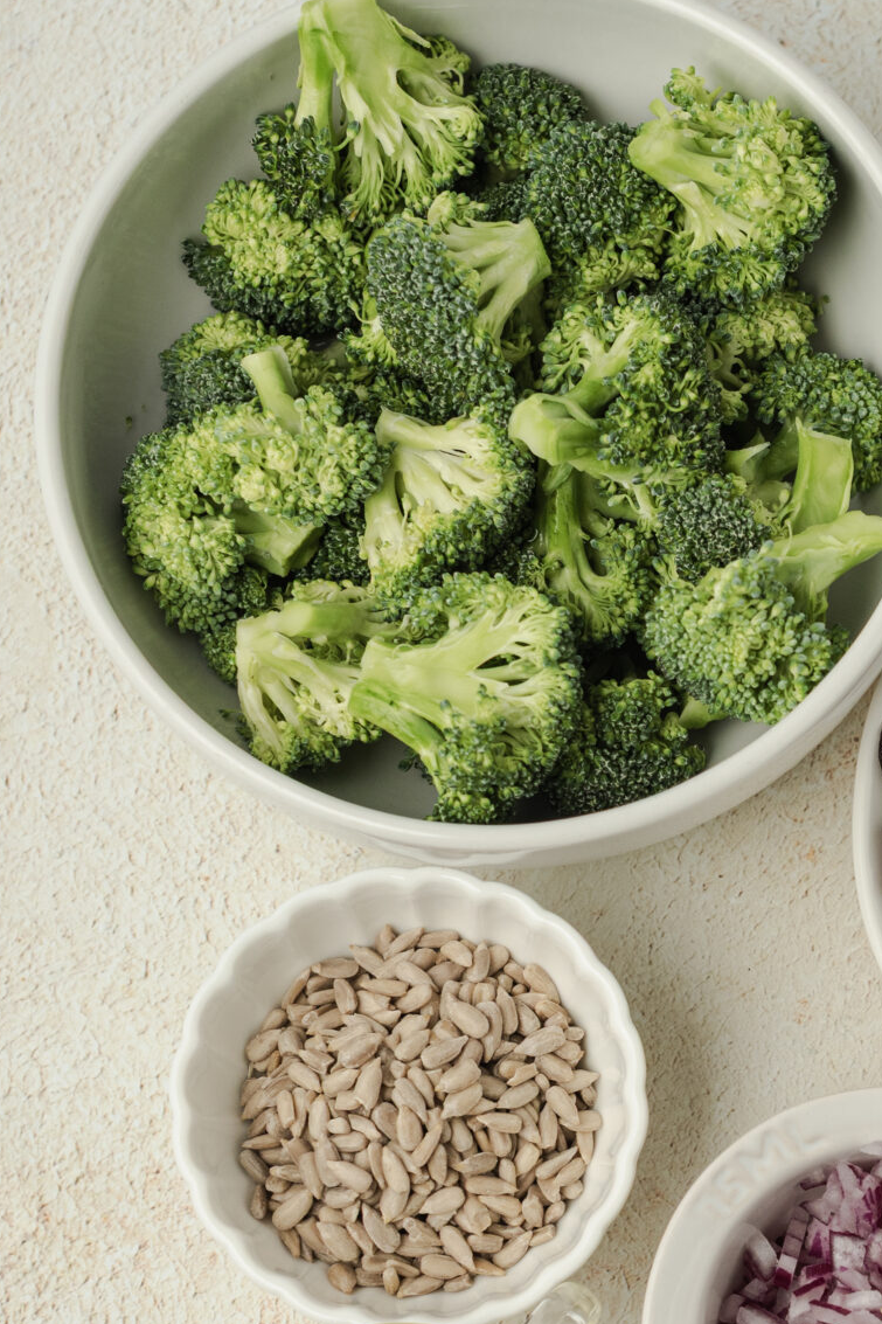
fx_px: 4154
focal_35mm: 113
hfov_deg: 11.9
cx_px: 952
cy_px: 984
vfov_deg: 18.0
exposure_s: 1/50
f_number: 5.6
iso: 320
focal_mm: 50
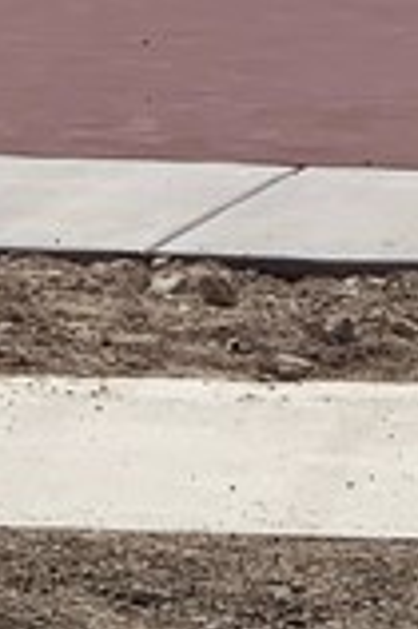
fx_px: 6126
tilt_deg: +0.0
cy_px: -549
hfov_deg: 3.9
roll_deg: -1.0
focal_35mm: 351
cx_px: 76
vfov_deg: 5.8
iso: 16
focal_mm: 6
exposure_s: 1/2398
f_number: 2.4
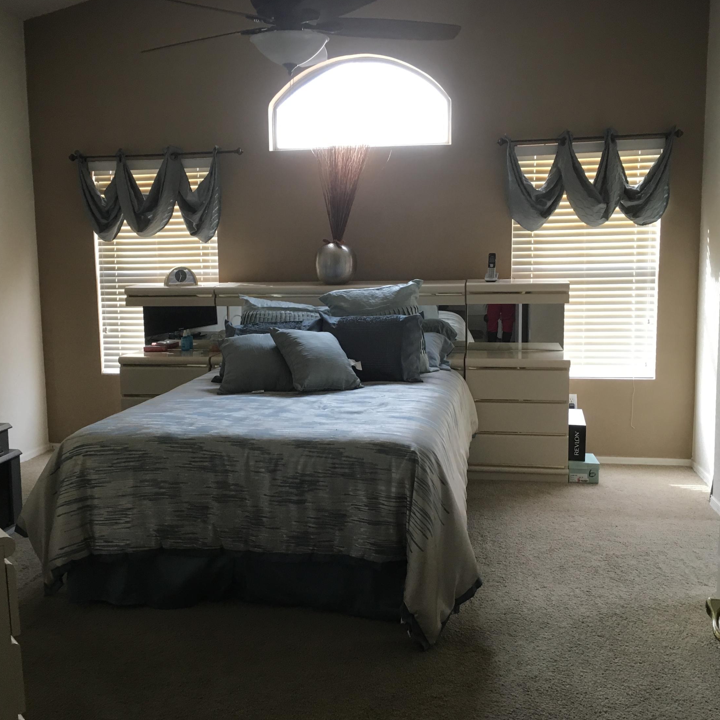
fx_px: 824
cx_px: 332
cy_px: 354
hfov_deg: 47.2
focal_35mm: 35
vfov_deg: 47.2
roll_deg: +1.5
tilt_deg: -6.3
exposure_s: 1/30
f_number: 2.2
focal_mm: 4.15
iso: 40
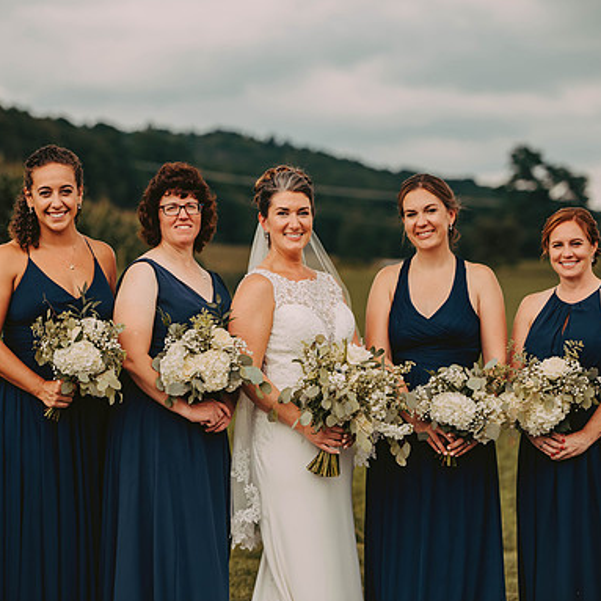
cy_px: 300
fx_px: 2652
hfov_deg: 12.9
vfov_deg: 12.9
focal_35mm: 135
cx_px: 276
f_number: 2.8
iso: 200
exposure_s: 1/800
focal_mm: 105
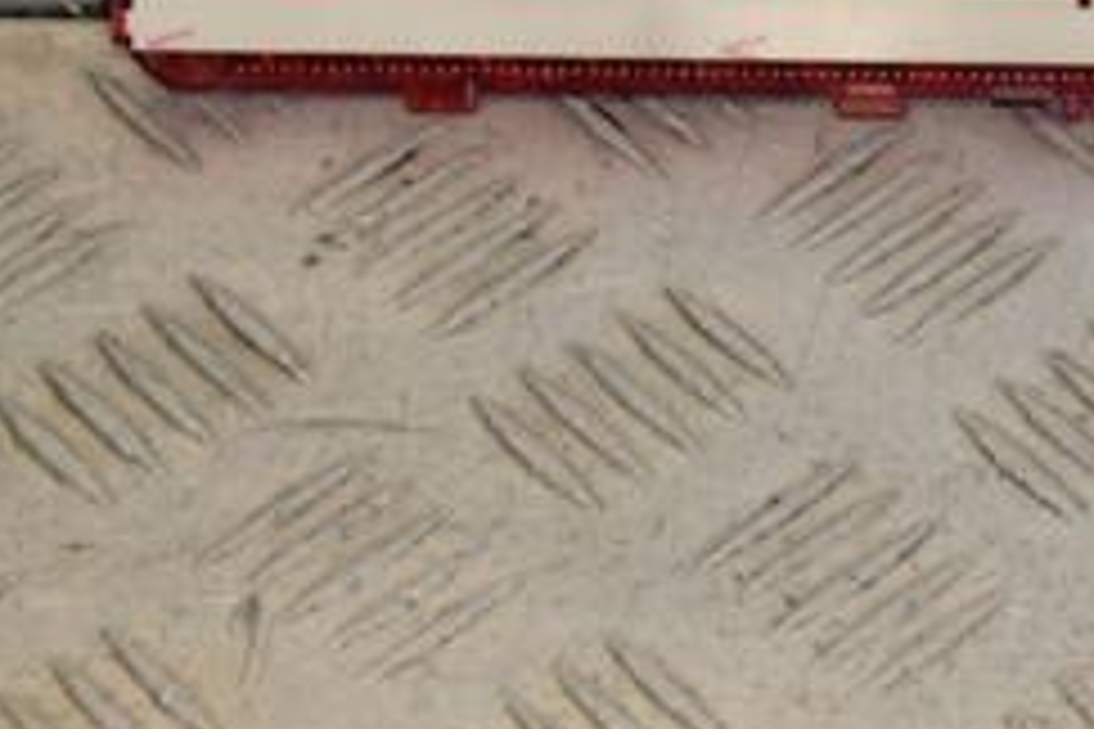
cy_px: -144
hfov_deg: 9.5
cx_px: 1193
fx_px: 6533
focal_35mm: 215
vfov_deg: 6.4
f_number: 8
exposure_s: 1/200
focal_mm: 58
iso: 800
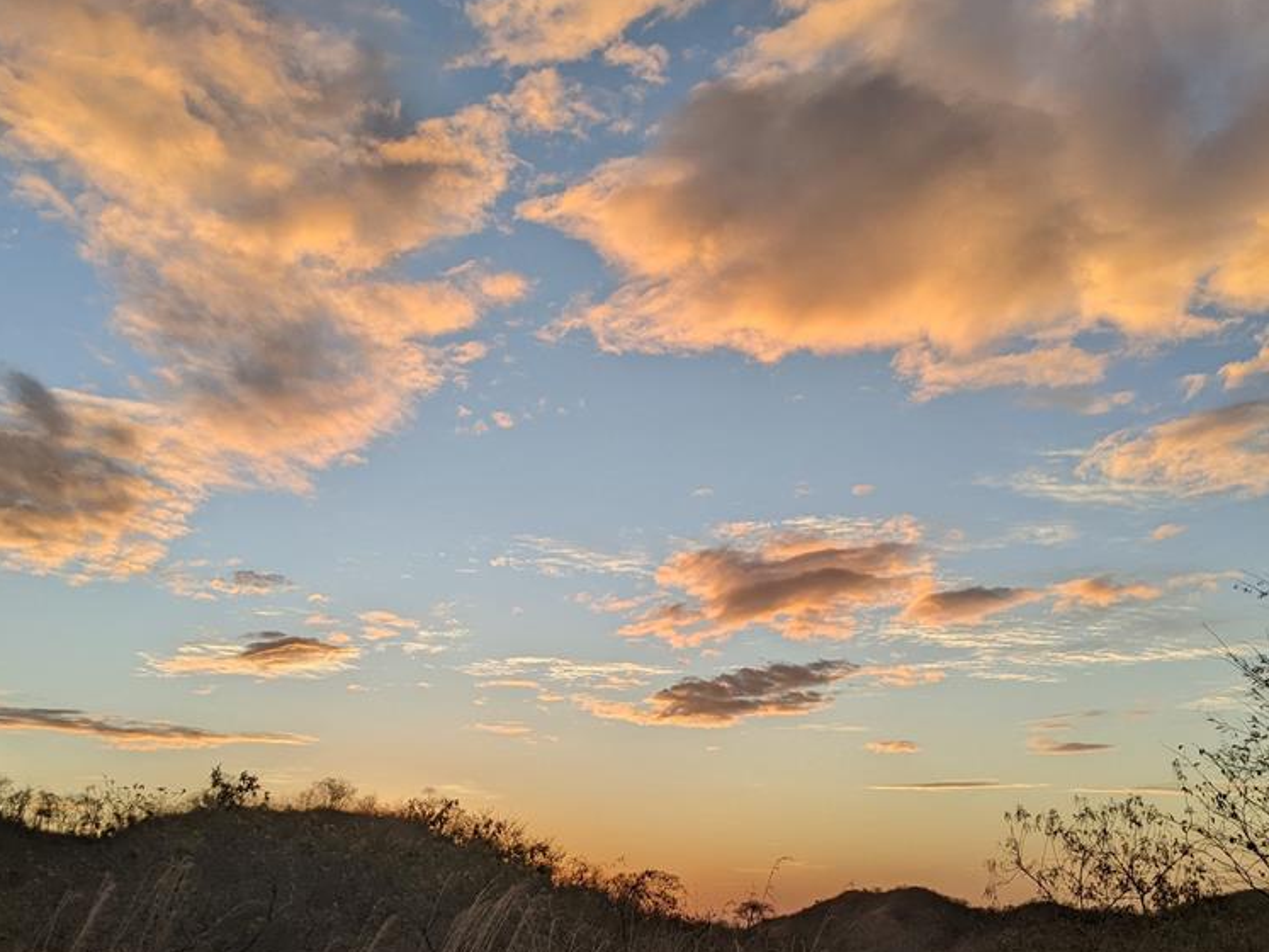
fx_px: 1356
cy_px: 566
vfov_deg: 38.5
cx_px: 646
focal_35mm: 37
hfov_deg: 50.1
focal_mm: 4.44
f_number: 1.8
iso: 56
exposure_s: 1/1565
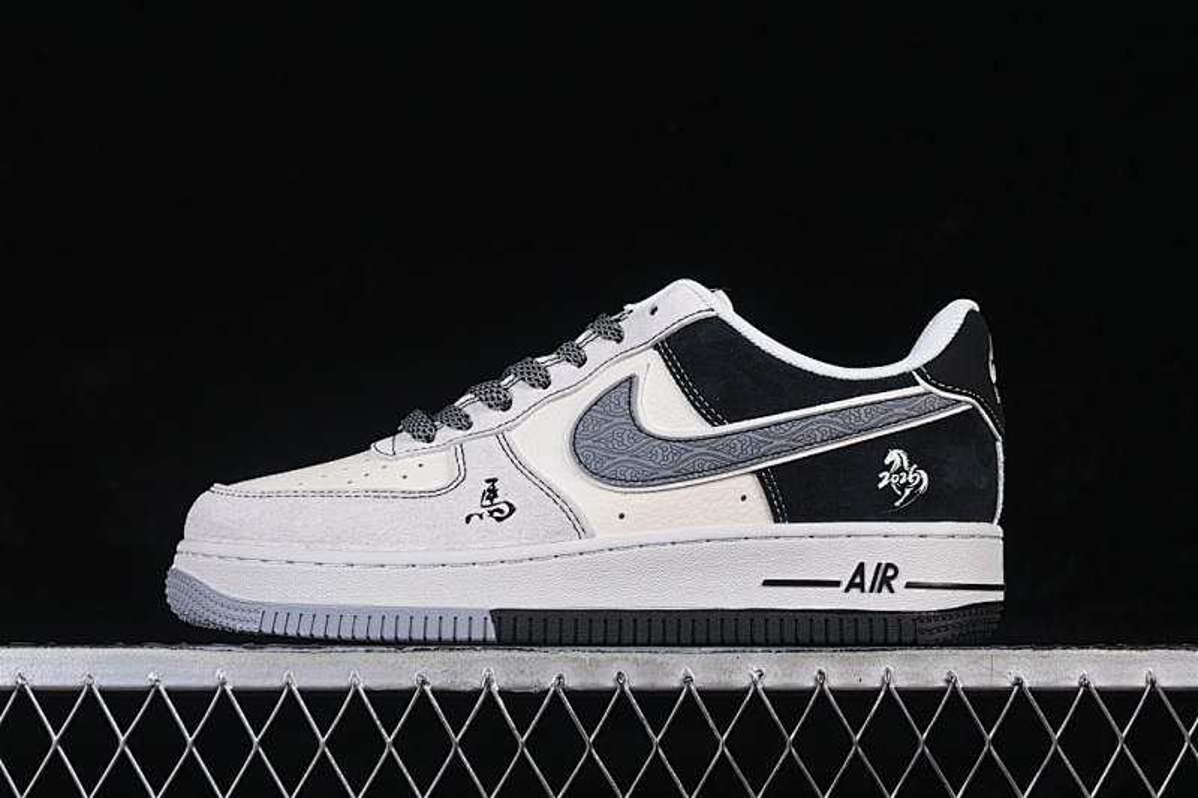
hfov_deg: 27.0
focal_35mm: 75
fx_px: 2495
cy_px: 399
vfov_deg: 18.2
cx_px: 599
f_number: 8
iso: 160
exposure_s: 1/80
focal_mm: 50
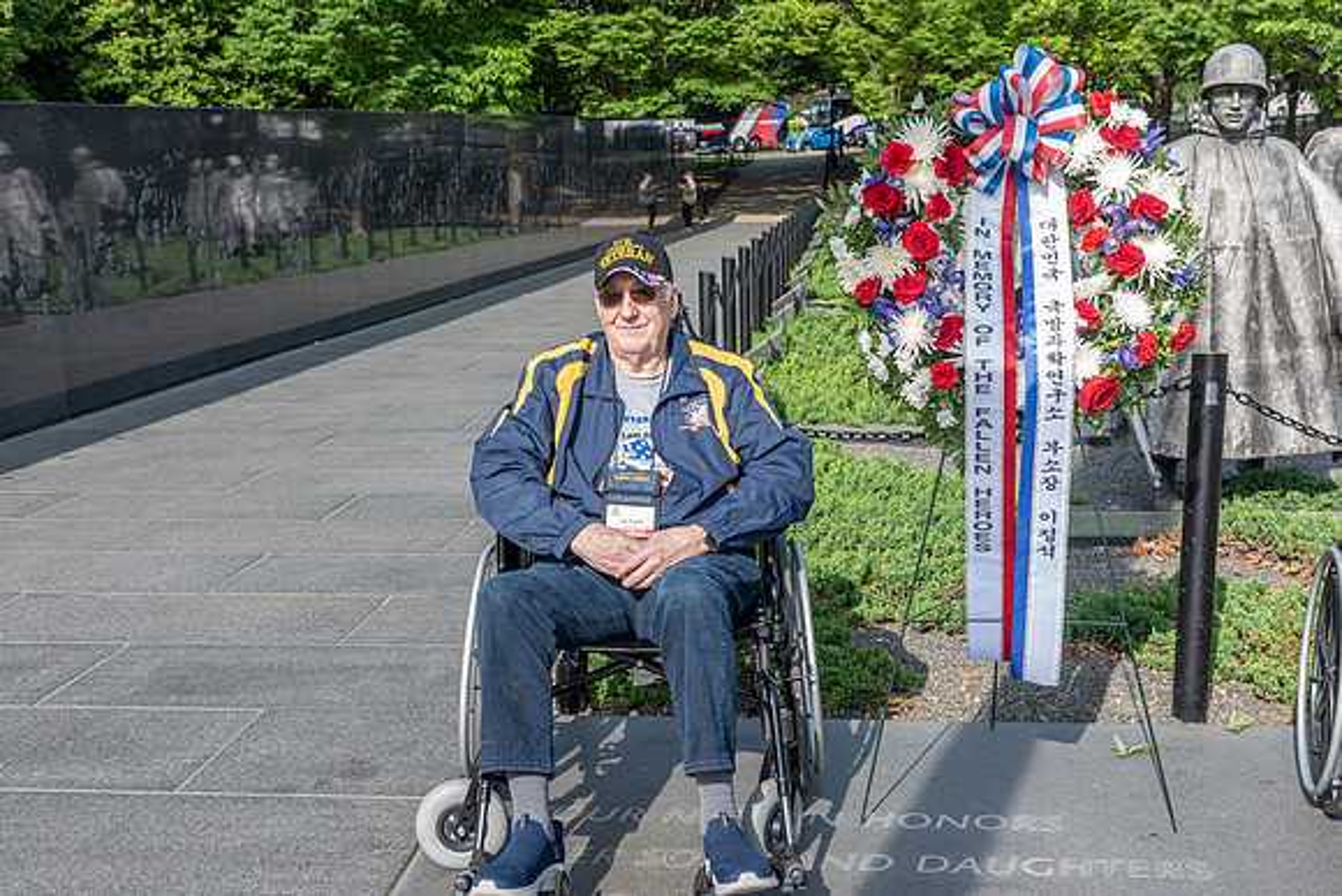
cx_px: 671
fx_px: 1491
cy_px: 448
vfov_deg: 33.4
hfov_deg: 48.4
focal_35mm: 40
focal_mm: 40
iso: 100
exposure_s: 1/125
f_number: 7.1
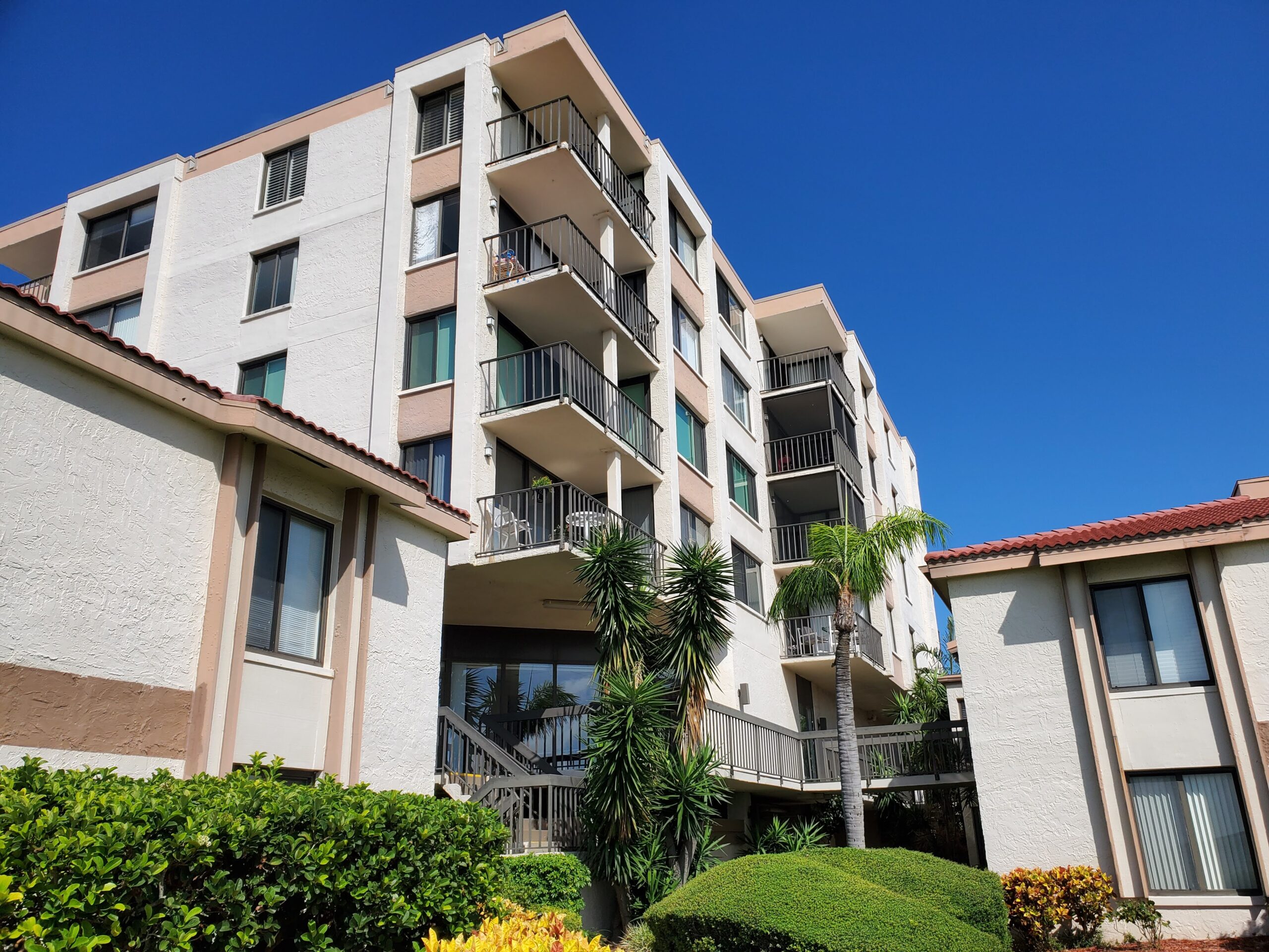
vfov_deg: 53.1
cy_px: 476
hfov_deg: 67.3
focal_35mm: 26
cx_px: 634
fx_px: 953
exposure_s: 1/2419
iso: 50
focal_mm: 4.3
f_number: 2.4
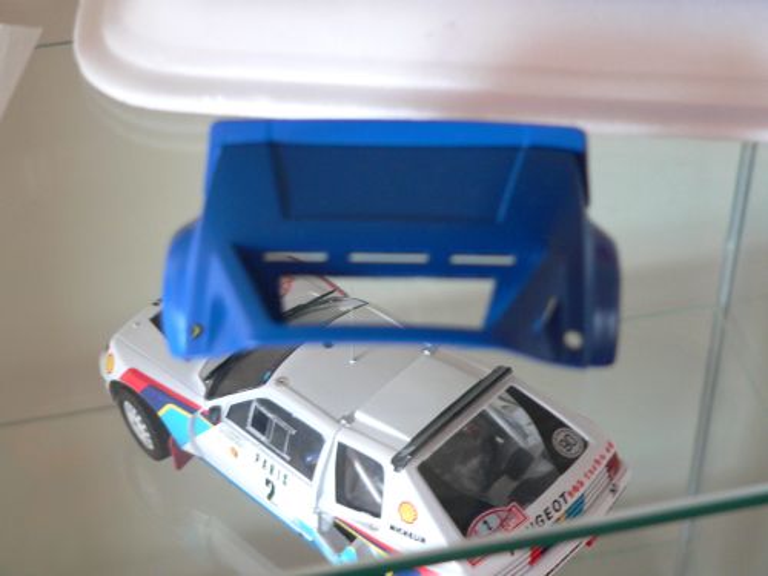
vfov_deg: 18.4
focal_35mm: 80
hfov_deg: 24.4
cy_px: 288
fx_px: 1775
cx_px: 384
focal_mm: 13.3
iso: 200
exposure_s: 1/6
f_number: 2.8
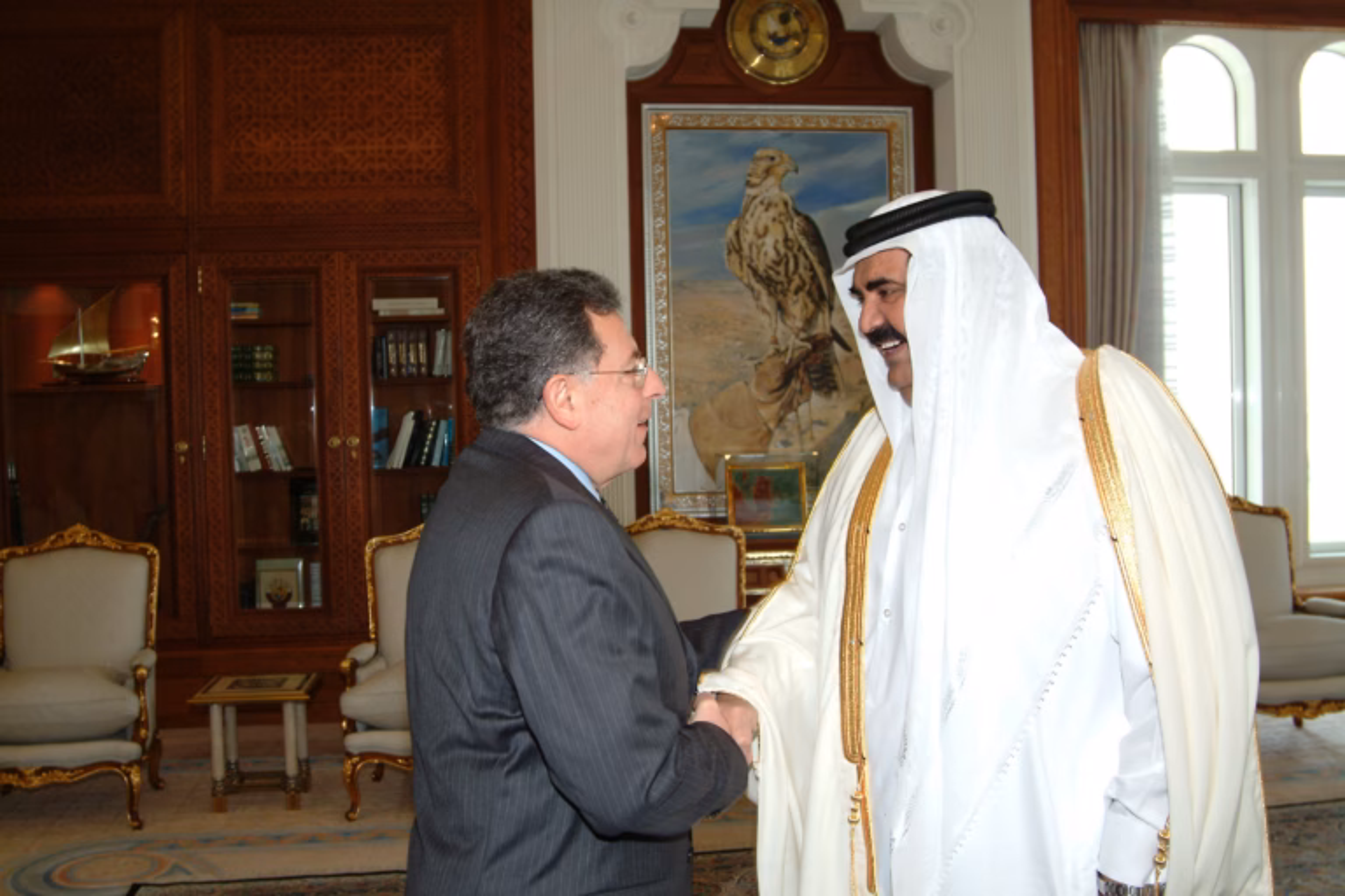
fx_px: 1345
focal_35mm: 36
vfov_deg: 36.9
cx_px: 672
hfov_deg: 53.1
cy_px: 448
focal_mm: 24
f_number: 5.6
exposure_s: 1/60
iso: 400
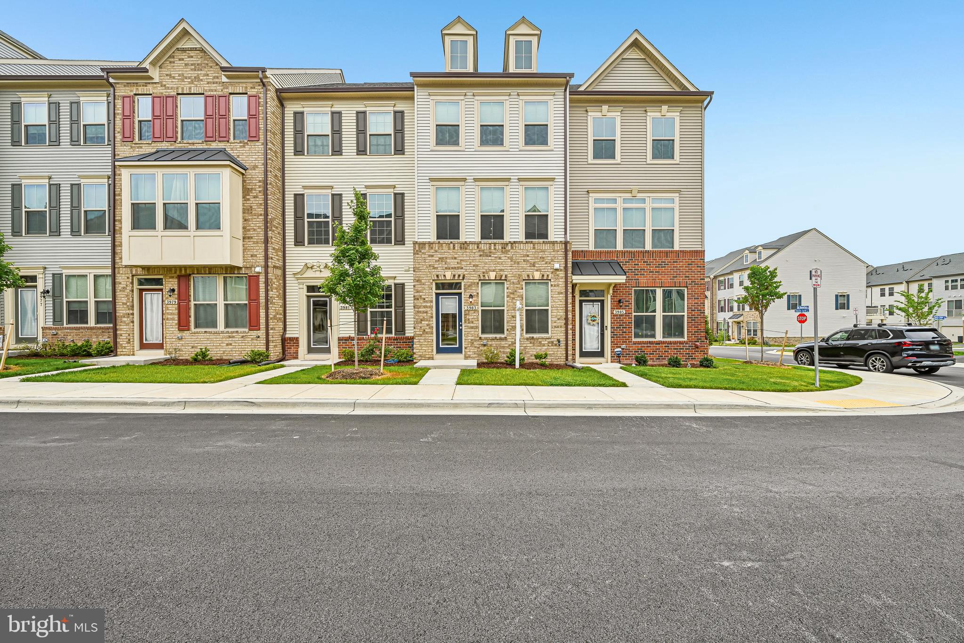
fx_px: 375
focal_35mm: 14
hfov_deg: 104.3
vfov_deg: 81.2
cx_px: 482
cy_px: 322
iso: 100
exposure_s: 1/100
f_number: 8
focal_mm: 14
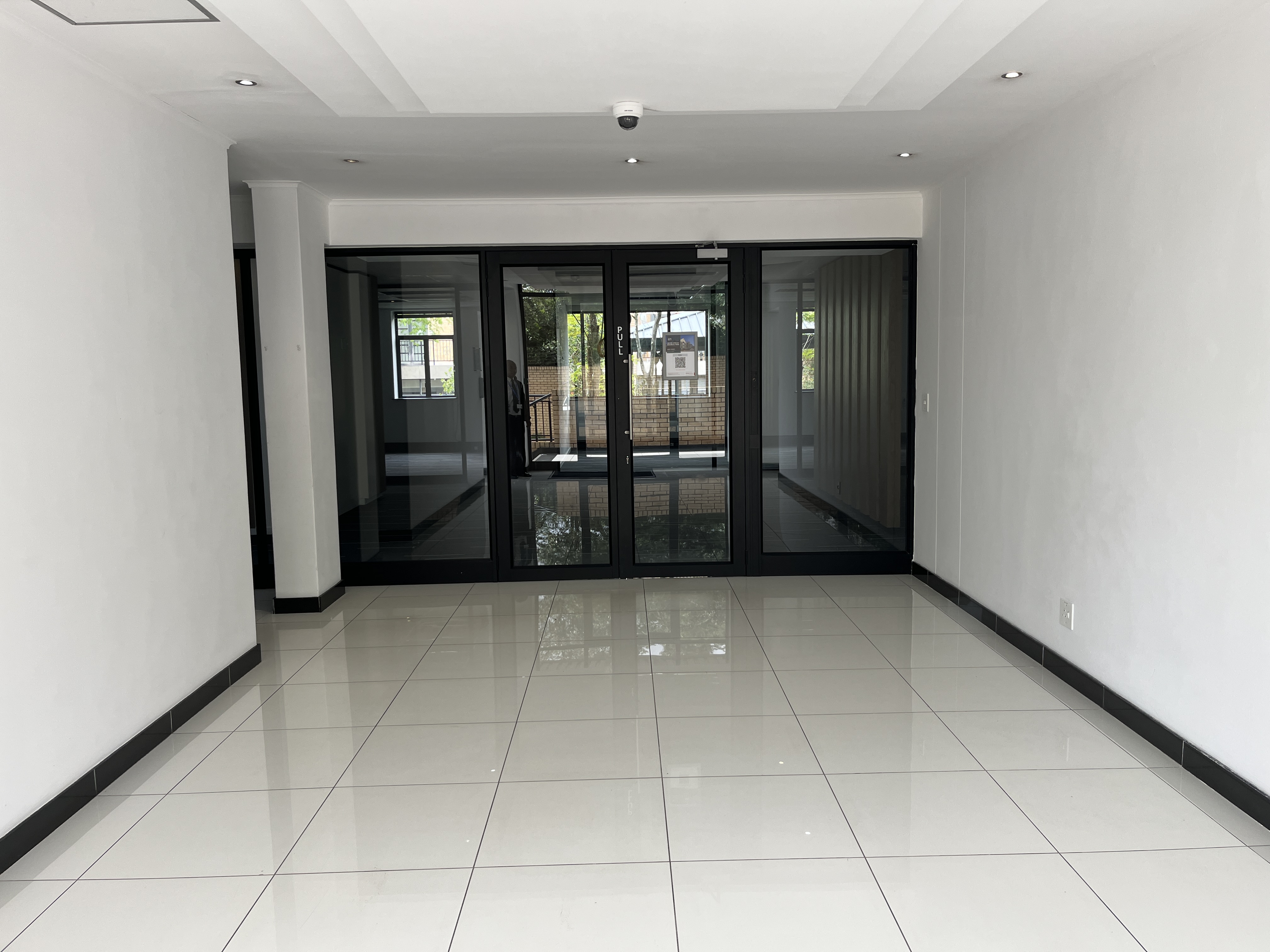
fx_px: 954
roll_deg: +0.5
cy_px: 476
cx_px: 635
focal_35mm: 26
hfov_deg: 67.3
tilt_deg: -4.2
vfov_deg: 53.1
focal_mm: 5.1
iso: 40
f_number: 1.6
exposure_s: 1/162
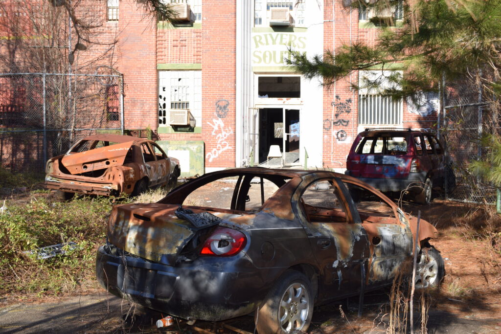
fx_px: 564
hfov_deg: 47.9
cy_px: 167
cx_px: 250
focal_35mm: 40
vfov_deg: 33.0
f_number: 8
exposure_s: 1/200
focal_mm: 27
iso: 100
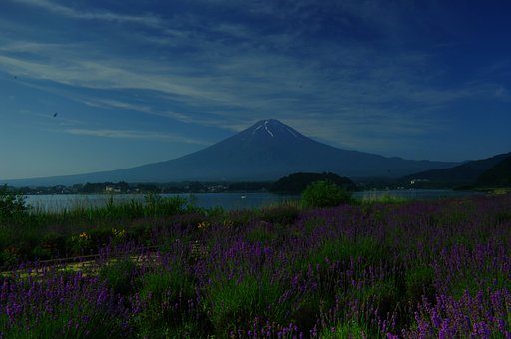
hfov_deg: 59.6
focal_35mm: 32
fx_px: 447
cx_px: 256
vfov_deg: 41.6
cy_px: 170
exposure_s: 1/10
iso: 200
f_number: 22
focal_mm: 21
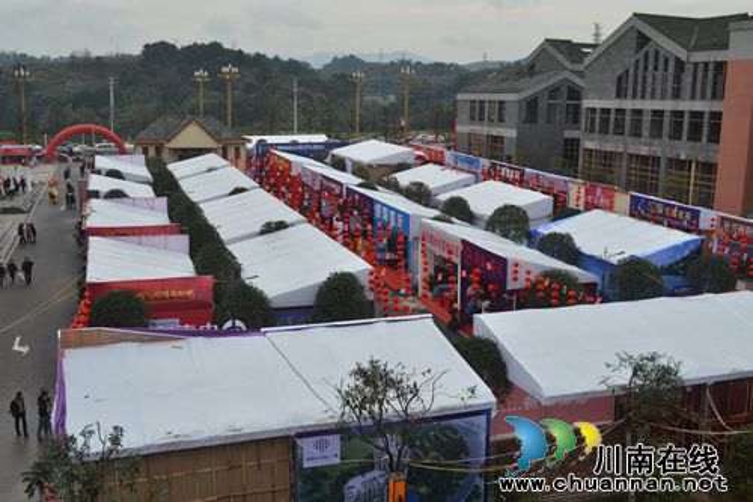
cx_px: 376
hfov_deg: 53.1
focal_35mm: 36
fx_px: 753
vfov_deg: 36.8
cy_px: 251
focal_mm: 24
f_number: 8
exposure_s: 1/250
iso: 100
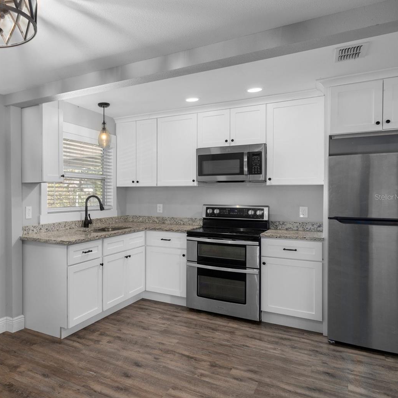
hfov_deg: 59.7
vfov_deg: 62.9
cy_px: 197
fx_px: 325
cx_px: 101
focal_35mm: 25
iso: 320
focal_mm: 19
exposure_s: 1/2.5
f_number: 8
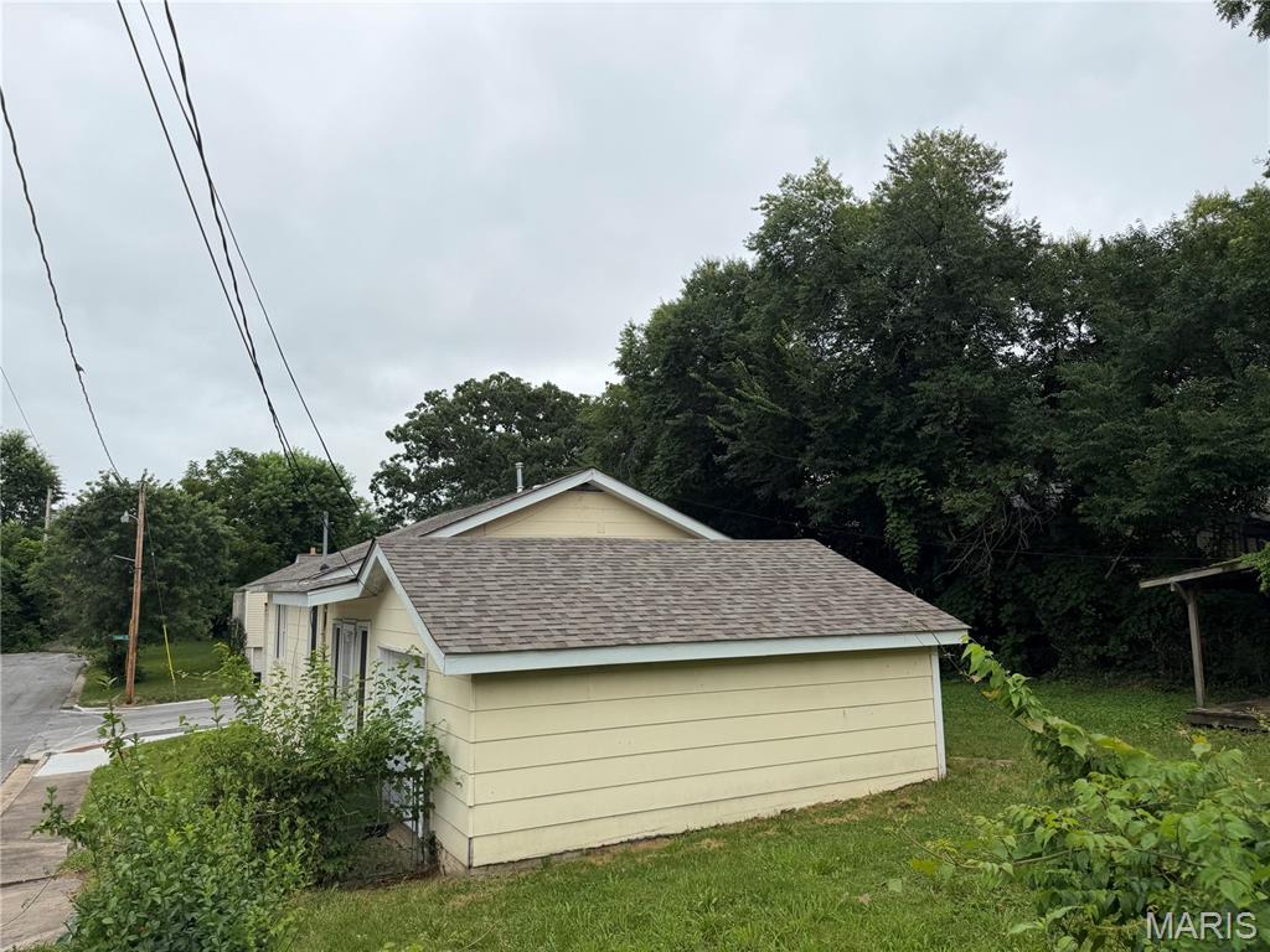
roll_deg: +1.4
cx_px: 635
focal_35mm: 24
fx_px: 881
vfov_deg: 56.8
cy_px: 476
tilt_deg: +7.2
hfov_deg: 71.6
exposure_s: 1/1653
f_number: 1.78
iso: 80
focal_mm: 6.76
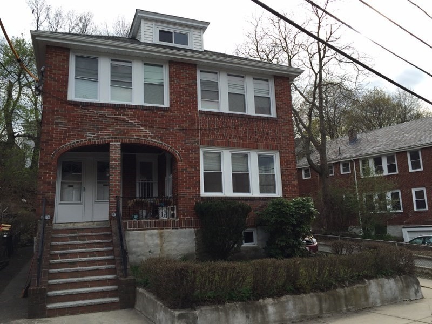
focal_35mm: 29
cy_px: 162
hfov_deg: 61.7
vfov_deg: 48.2
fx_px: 362
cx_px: 216
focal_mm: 4.15
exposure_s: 1/670
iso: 32
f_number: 2.2
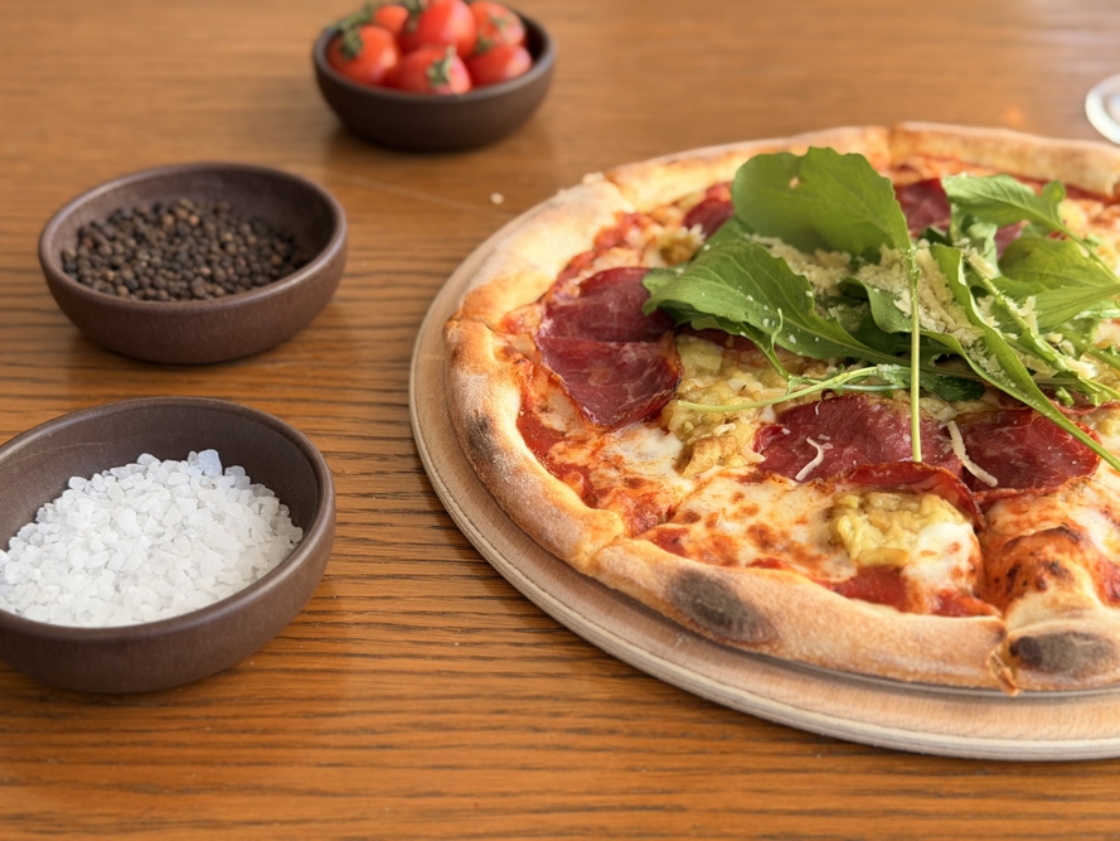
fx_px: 1553
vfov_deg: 30.3
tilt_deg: -35.4
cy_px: 420
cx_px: 560
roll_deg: +1.2
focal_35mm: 48
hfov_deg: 39.7
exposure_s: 1/361
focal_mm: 6.76
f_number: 1.78
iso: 64
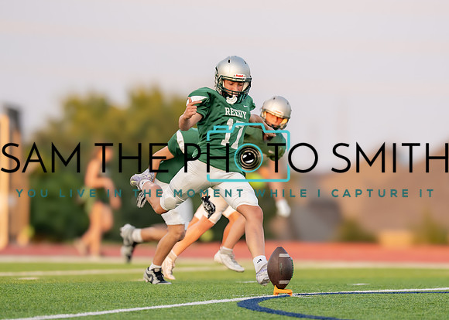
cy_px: 151
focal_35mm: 343
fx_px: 4371
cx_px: 261
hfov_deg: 5.9
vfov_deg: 4.2
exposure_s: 1/1250
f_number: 2.8
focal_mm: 200
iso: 320
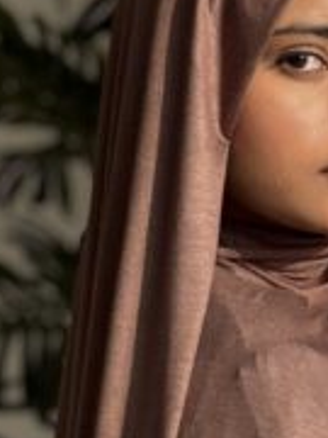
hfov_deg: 7.0
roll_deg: -1.7
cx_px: 284
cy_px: 328
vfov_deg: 9.3
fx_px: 2691
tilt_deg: -4.6
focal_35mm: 213
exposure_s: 1/2045
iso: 64
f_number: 1.78
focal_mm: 6.76
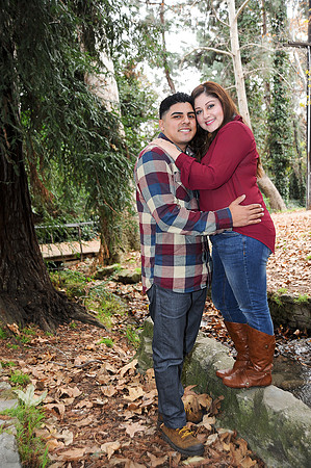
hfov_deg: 38.8
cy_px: 234
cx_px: 156
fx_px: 442
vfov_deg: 55.8
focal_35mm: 34
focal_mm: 34
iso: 320
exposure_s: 1/80
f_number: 4.5
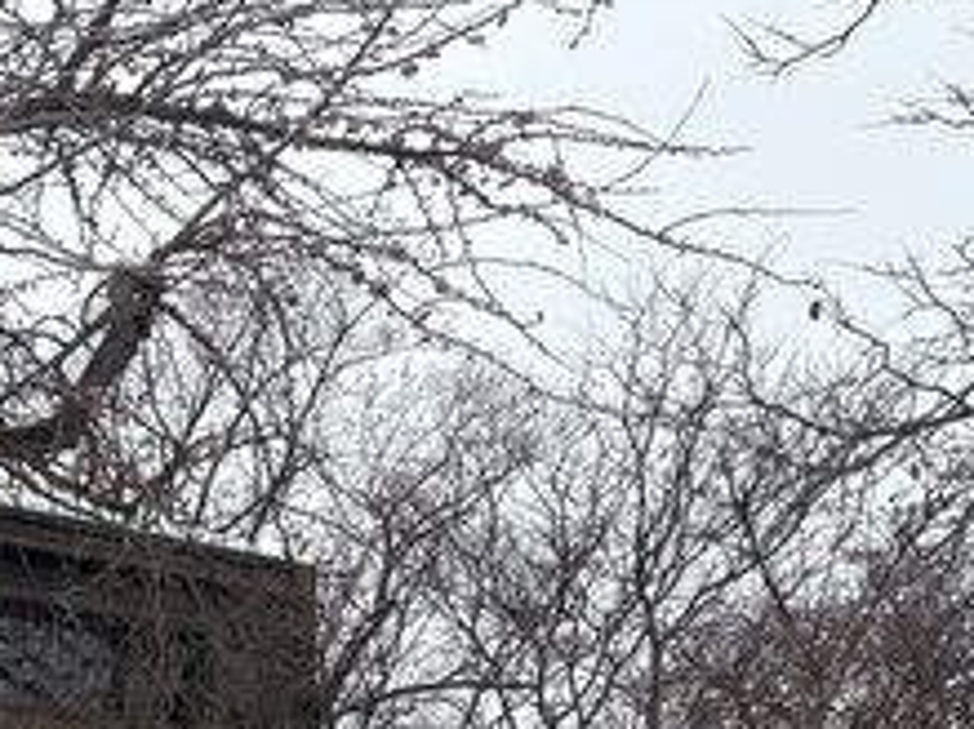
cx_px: -556
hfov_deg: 18.0
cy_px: 1311
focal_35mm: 95
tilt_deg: +1.2
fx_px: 2672
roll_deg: -0.4
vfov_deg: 13.9
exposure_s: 1/1451
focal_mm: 5.96
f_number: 1.6
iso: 50
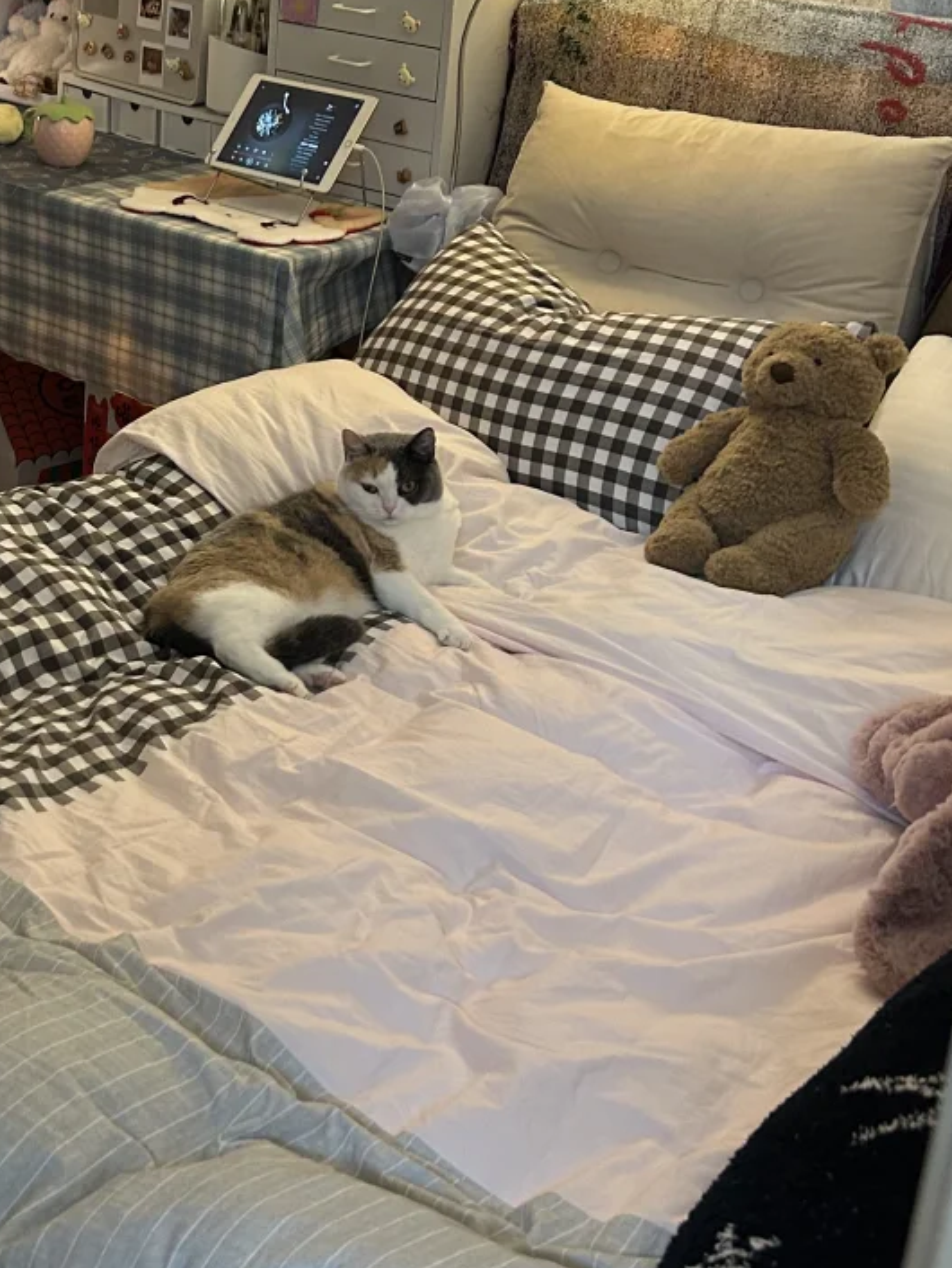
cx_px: 131
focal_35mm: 53
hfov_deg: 26.8
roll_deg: -2.4
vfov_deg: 35.7
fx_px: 1942
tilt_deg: -19.9
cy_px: 393
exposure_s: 1/50
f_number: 1.5
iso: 160
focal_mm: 5.7
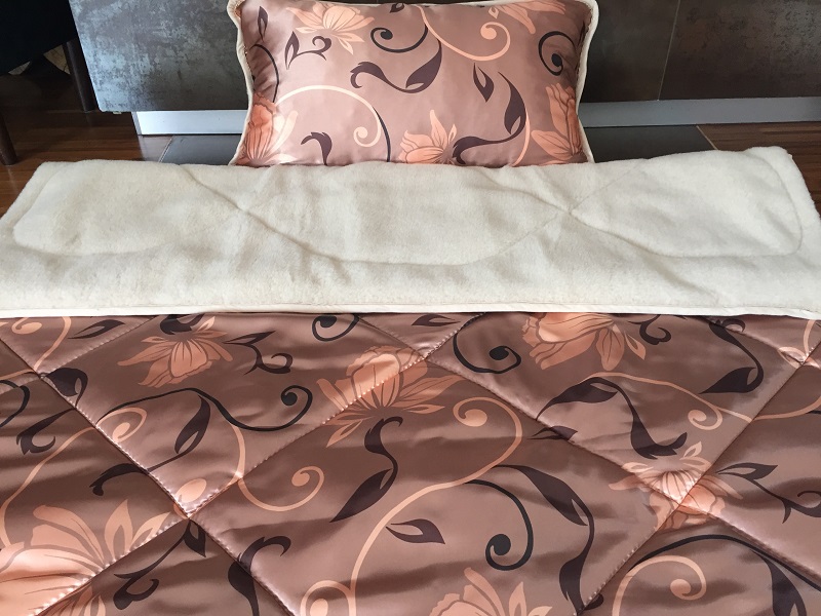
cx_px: 410
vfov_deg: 48.2
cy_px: 308
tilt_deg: -38.1
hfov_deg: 61.7
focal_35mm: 29
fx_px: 688
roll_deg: +0.1
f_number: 2.2
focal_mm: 4.15
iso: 125
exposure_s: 1/33
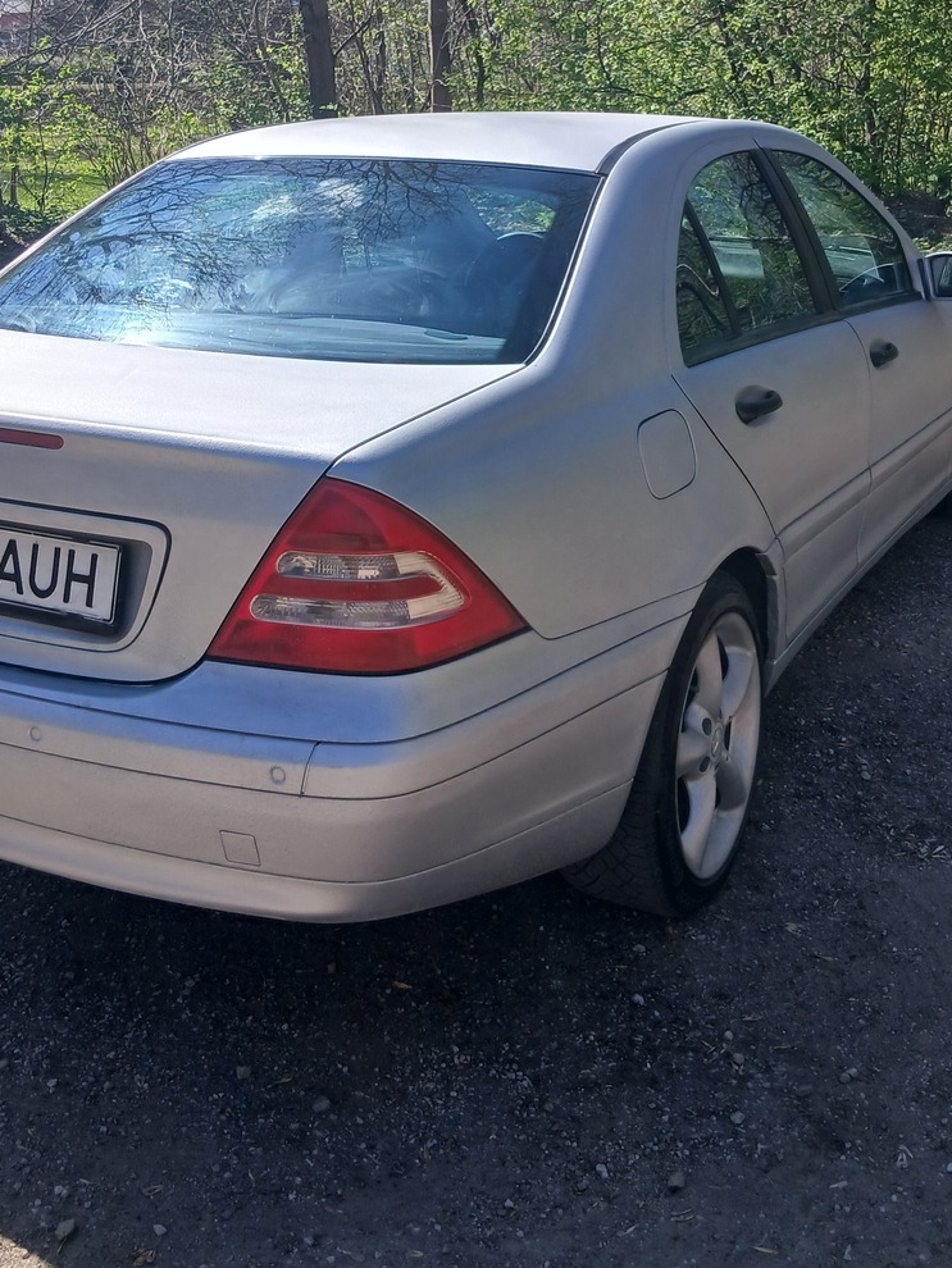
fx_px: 1539
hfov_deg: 34.3
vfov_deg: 43.0
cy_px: 277
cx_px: 410
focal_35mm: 42
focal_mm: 3.98
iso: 20
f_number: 1.8
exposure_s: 1/317
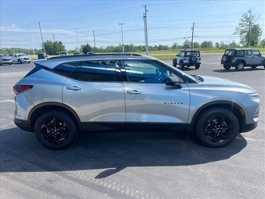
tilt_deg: -13.4
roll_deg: +0.4
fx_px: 199
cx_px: 132
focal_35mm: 26
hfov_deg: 67.3
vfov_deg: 53.1
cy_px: 100
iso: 50
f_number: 1.5
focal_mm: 5.7
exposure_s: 1/2695
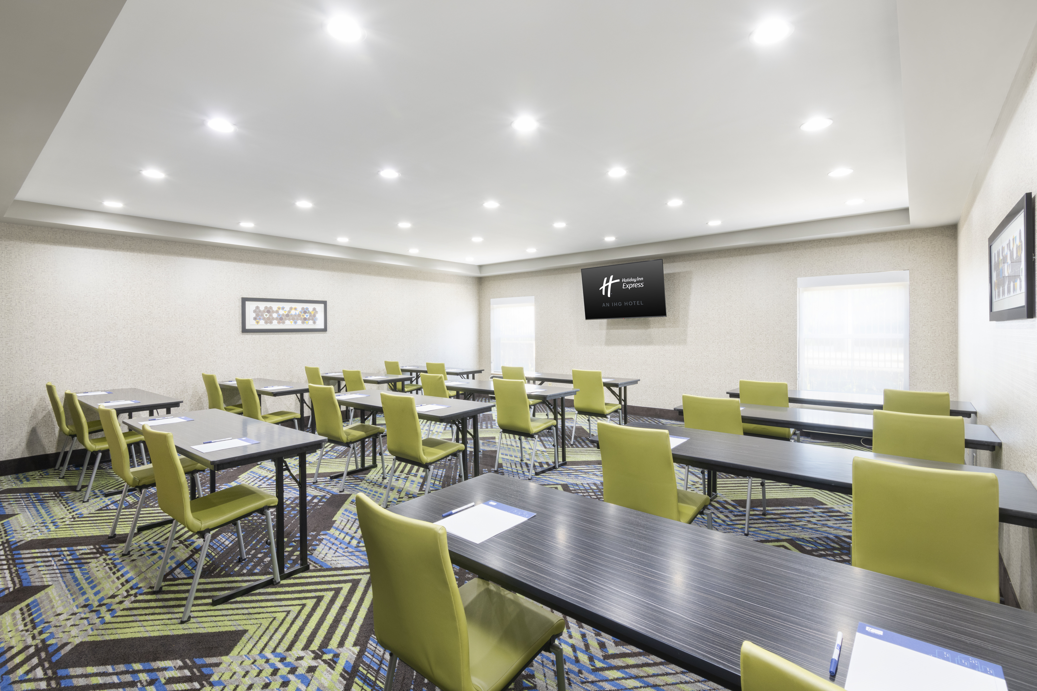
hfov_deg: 96.7
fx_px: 461
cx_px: 518
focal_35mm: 16
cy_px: 346
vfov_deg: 73.7
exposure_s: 1/1.67
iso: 400
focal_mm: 16
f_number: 16
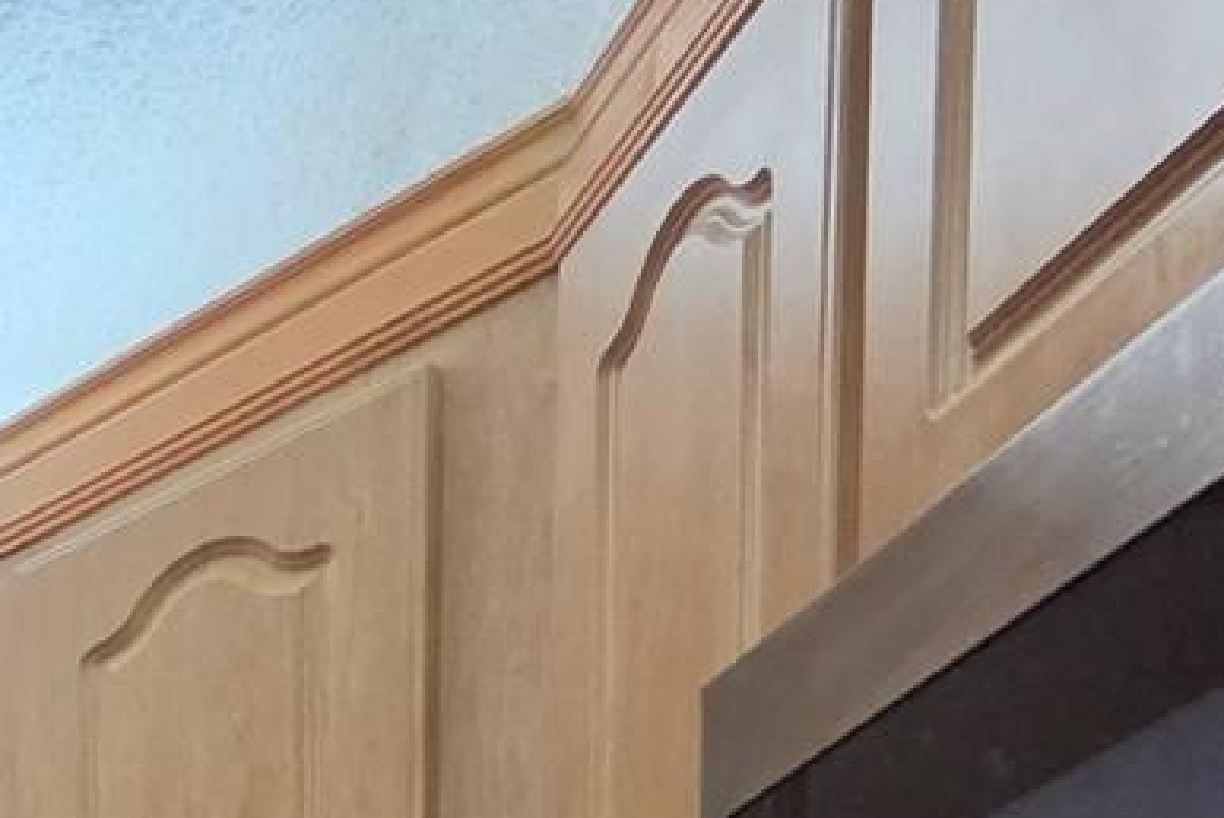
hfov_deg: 19.2
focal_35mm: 56
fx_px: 1905
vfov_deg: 16.1
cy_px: 1804
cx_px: -1243
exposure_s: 1/120
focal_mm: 2.2
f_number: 2.2
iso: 250
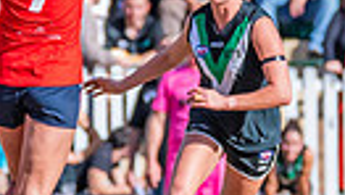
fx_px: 16694
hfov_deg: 1.2
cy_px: 167
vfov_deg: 0.7
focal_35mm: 1823
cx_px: 1
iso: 800
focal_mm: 360
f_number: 8
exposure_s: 1/1600
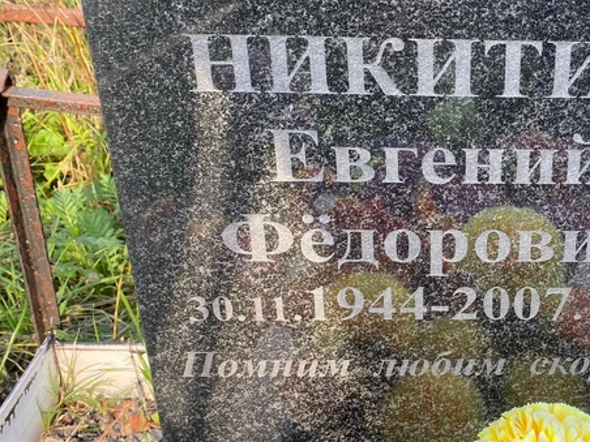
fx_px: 784
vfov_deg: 31.5
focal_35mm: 46
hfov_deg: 39.3
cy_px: 215
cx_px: 488
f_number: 1.8
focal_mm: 4.25
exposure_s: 1/181
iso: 32
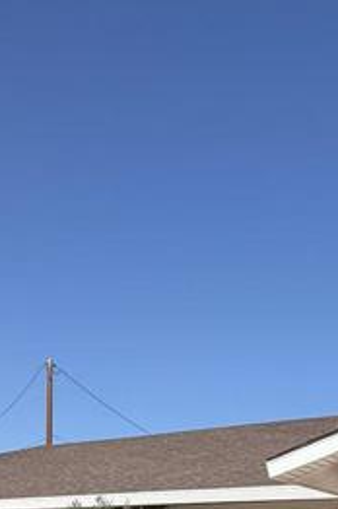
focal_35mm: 57
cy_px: 666
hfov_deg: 23.1
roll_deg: -1.8
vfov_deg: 28.6
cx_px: 27
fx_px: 805
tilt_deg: -6.1
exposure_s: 1/809
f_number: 2.2
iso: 20
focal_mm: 2.22
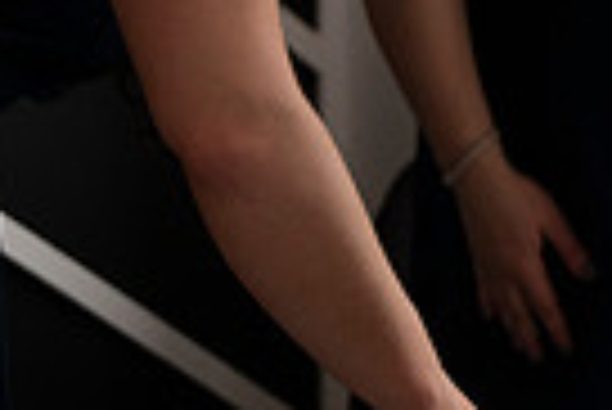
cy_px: -302
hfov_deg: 10.9
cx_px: 1035
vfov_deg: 7.5
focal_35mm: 179
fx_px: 3046
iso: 1600
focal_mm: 42
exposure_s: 1/1600
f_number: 2.8
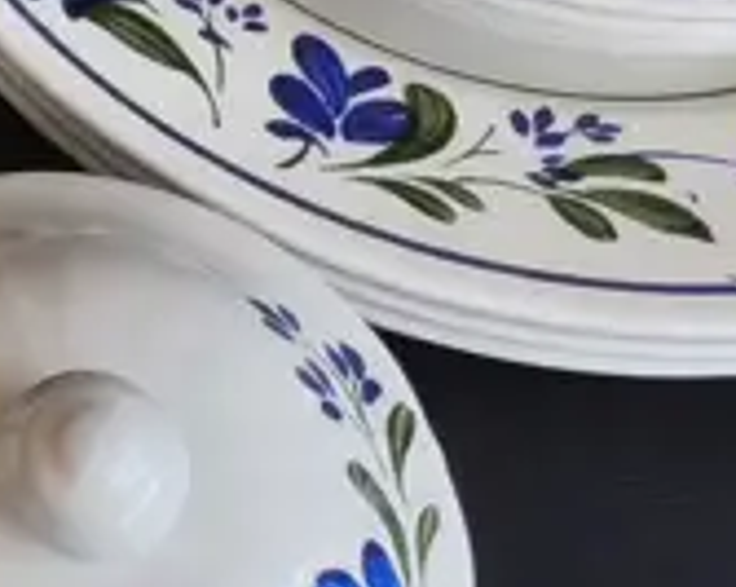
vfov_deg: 9.4
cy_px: -110
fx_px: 3523
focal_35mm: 162
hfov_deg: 11.4
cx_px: -401
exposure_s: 1/100
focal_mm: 2.87
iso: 32
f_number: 2
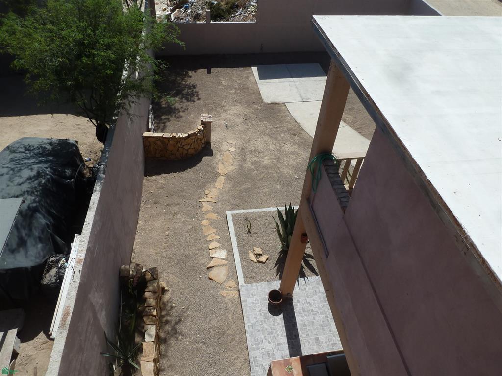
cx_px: 251
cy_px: 188
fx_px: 363
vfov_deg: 54.9
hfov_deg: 69.4
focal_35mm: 25
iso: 80
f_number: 5.6
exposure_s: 1/400
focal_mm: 4.1
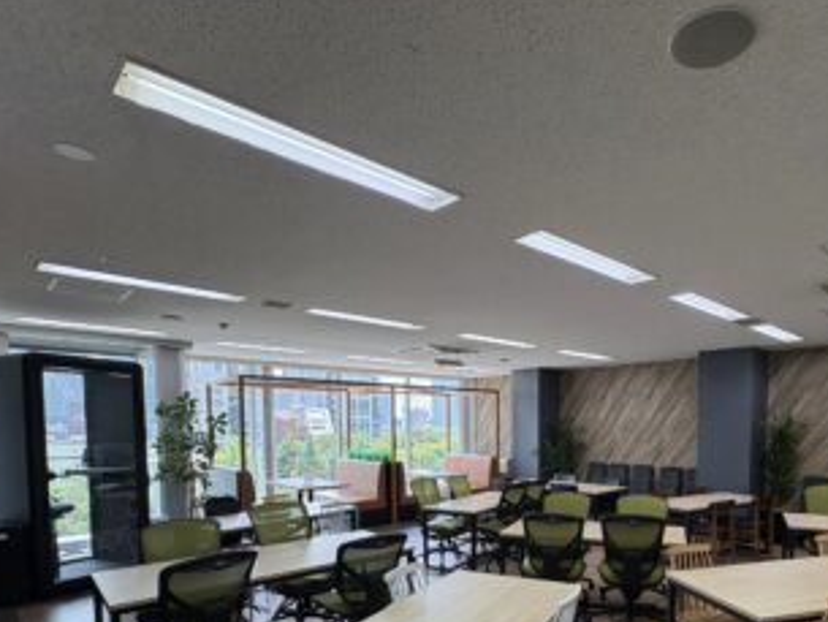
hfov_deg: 74.9
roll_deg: +0.4
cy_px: 454
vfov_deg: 58.5
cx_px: 521
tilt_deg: -1.7
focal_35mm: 22
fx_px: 526
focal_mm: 2.22
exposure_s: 1/139
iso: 80
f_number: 2.2
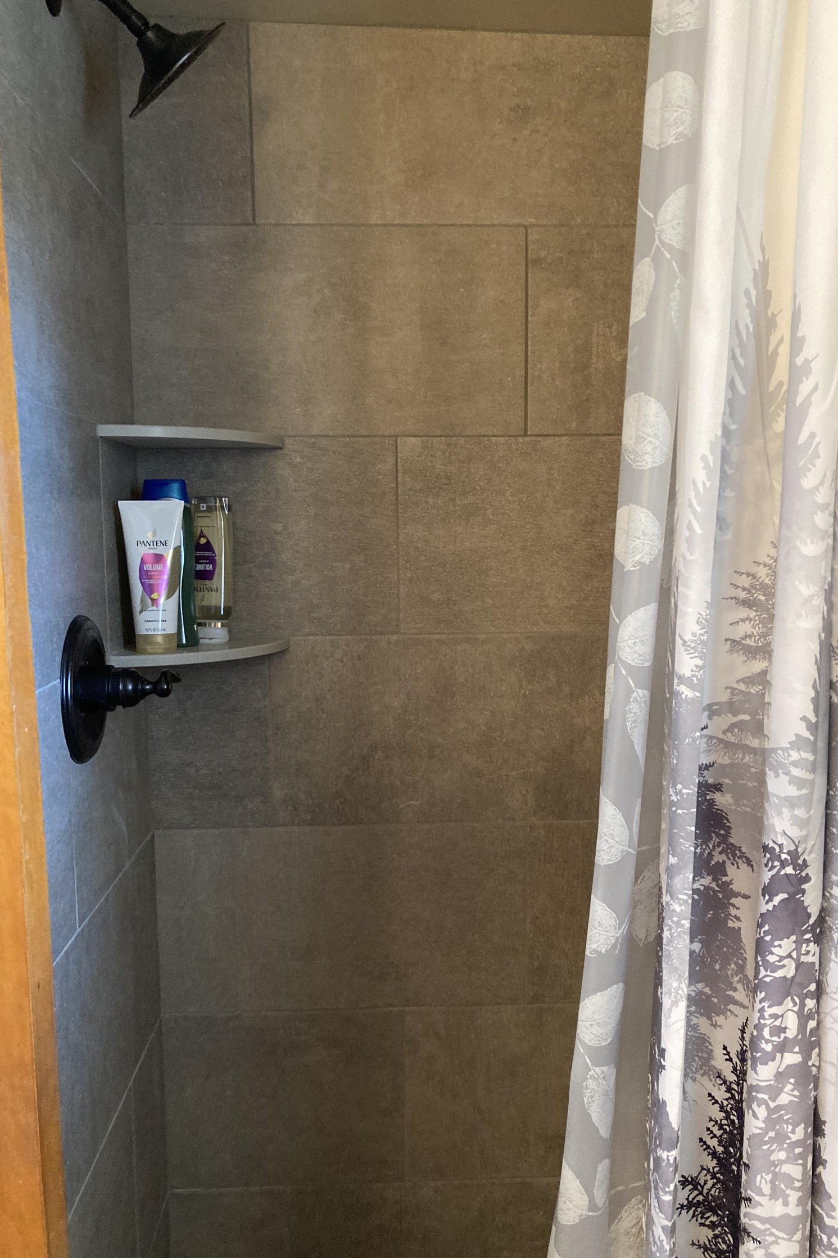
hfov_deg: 43.6
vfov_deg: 61.9
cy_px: 634
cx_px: 443
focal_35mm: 30
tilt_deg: -6.2
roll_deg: -0.4
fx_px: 1048
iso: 320
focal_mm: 3.99
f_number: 1.8
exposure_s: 1/40
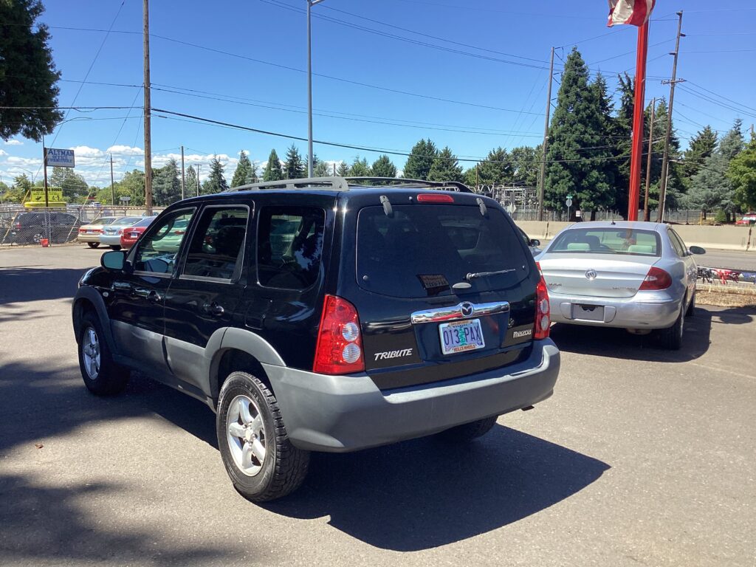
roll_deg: +0.3
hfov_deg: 58.4
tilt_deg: -8.5
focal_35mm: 31
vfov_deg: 45.4
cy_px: 284
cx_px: 378
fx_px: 677
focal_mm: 3.3
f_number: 2.4
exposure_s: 1/815
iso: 25
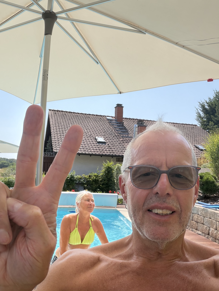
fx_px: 253
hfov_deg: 46.8
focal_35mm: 30
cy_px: 146
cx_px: 110
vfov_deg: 60.0
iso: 40
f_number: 1.9
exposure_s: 1/678
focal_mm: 2.71
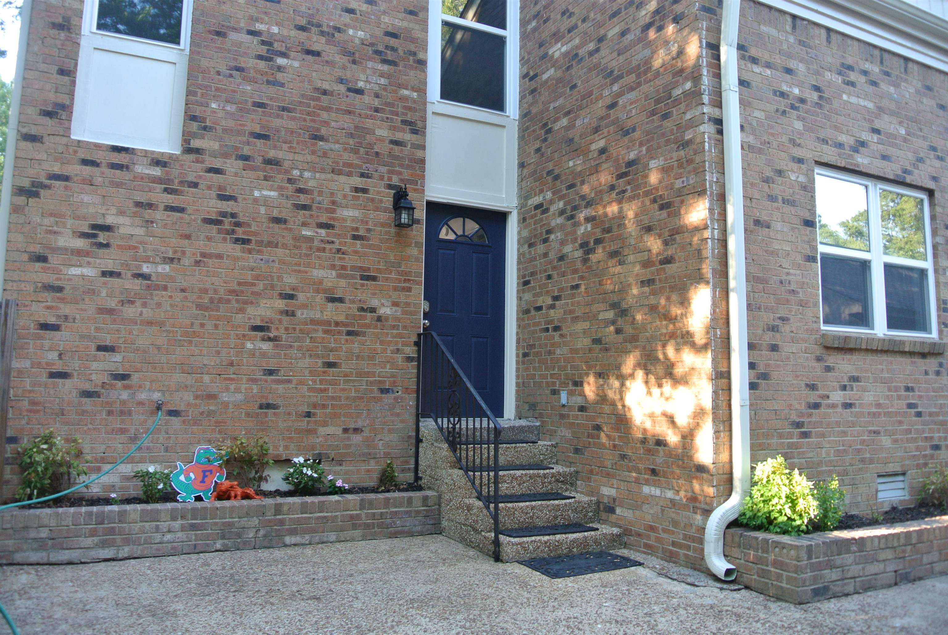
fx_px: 712
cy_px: 318
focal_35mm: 27
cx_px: 474
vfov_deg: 48.0
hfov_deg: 67.3
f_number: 3.5
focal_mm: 10
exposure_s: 1/60
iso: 220
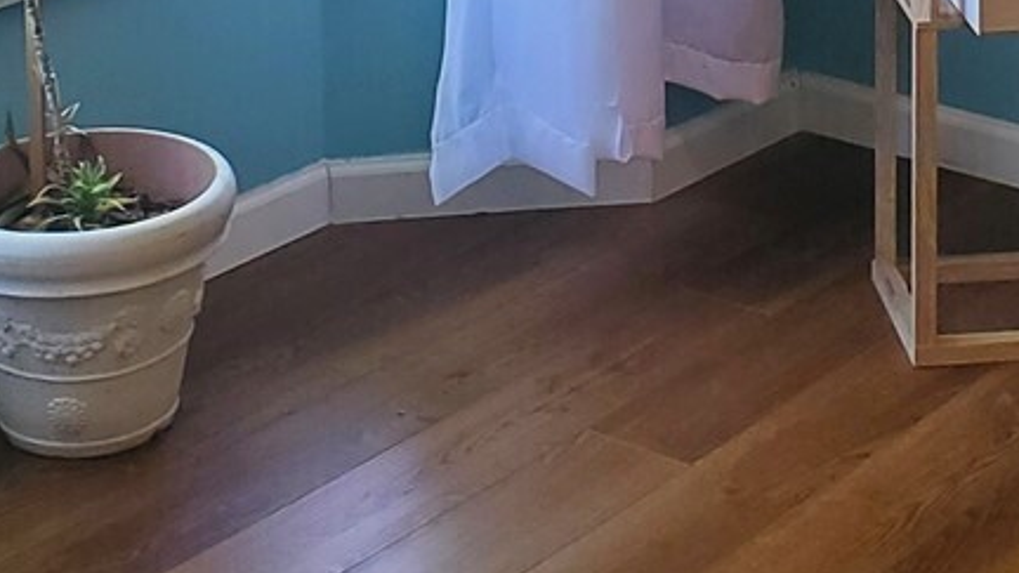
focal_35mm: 105
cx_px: 778
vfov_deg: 11.1
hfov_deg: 20.2
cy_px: -266
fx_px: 2837
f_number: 2.4
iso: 80
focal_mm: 4.3
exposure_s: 1/71
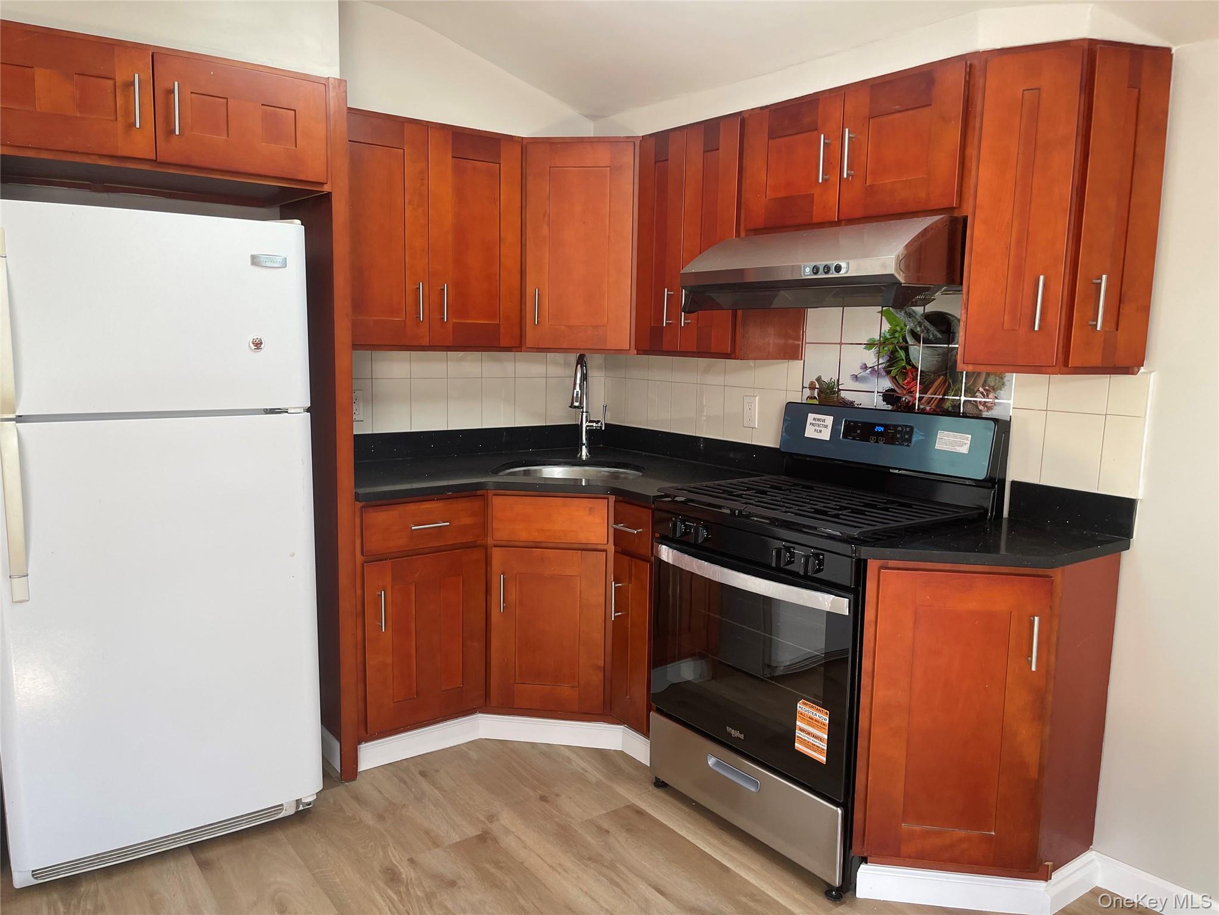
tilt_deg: -7.2
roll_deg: -0.8
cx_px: 610
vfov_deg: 54.9
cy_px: 458
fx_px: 880
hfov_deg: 69.4
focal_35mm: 25
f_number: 1.6
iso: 80
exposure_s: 1/121
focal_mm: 5.1
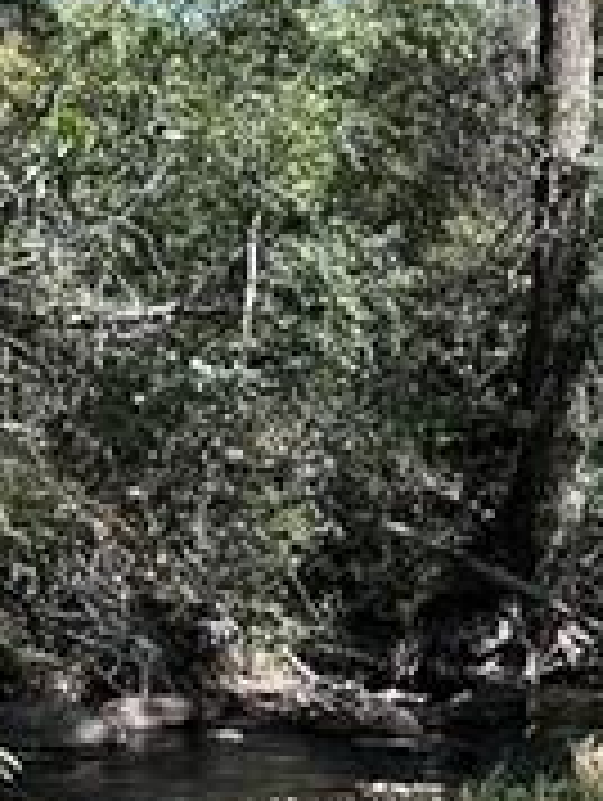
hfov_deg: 8.5
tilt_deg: -5.4
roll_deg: -1.3
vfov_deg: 11.3
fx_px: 4055
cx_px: 108
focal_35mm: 175
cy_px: 616
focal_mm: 5.7
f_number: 1.5
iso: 50
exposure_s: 1/1252
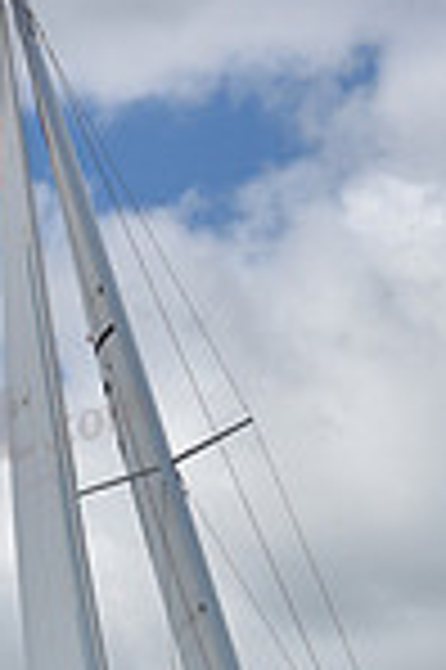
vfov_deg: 7.4
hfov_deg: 5.0
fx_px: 5085
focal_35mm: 273
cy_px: 1061
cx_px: 385
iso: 250
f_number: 10
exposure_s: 1/800
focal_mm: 70
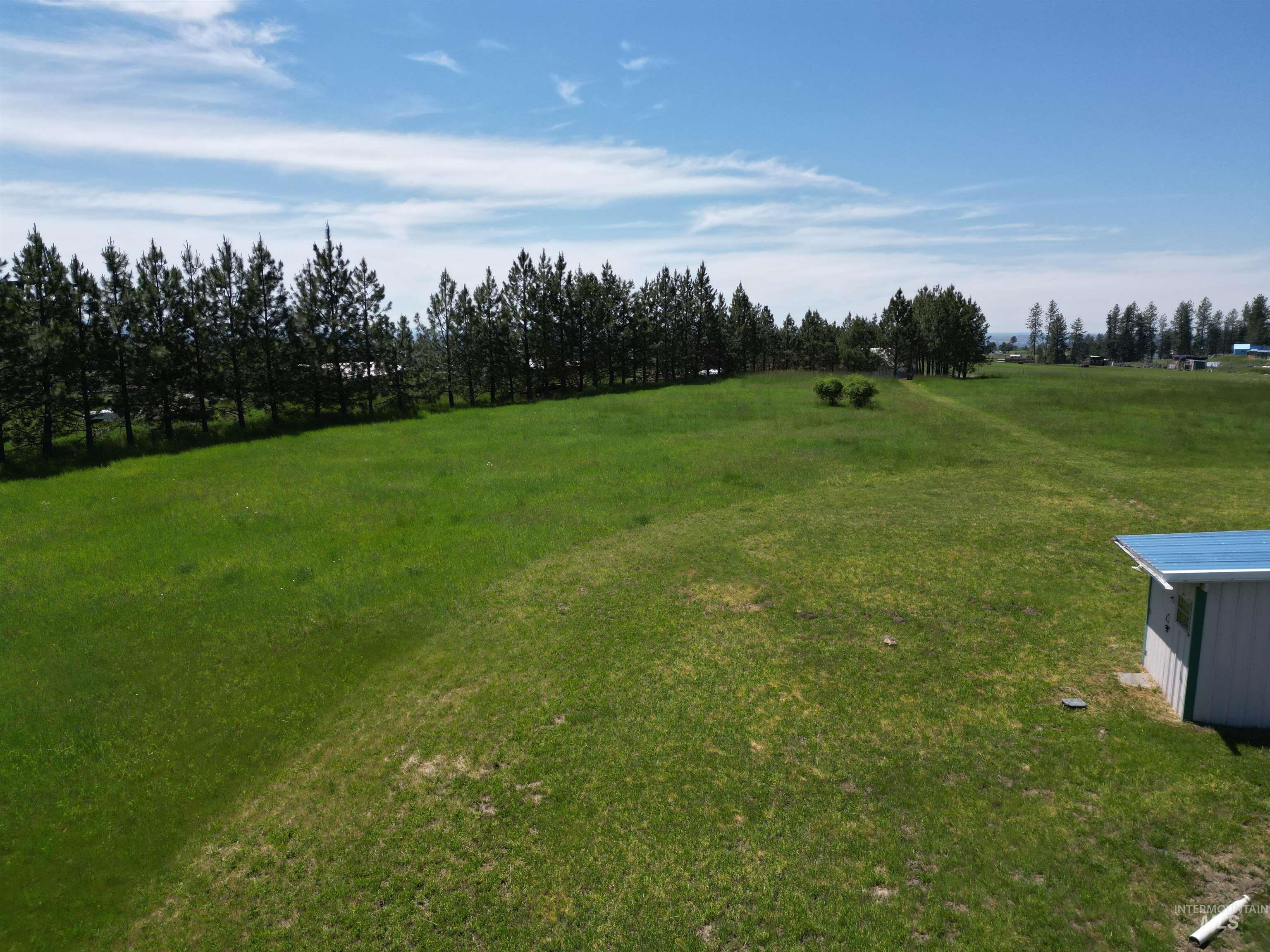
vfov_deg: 56.8
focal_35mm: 24
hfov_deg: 71.6
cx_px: 635
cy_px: 476
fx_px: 881
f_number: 1.7
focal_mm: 6.72
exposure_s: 1/4000
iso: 120
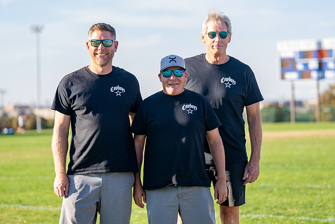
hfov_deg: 16.9
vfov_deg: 11.3
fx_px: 1130
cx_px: 165
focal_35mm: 121
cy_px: 103
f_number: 2.8
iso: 160
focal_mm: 108
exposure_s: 1/800
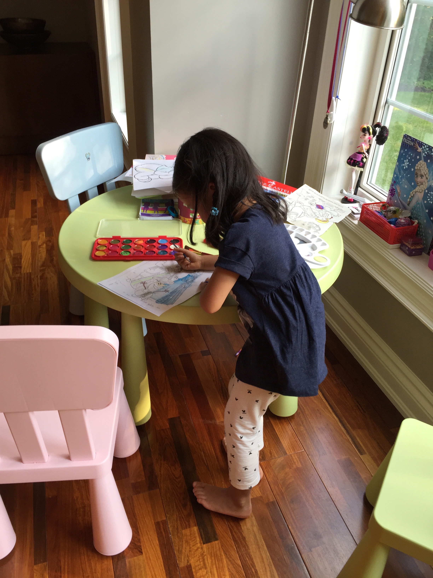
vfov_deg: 61.7
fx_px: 484
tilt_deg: -32.9
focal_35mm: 29
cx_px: 216
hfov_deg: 48.2
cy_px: 289
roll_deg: -2.1
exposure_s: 1/60
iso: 40
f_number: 2.2
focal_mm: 4.15
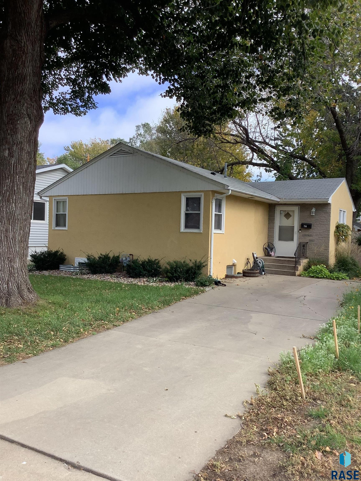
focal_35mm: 31
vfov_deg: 58.4
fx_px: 431
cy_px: 240
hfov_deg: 45.4
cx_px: 180
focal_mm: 3.3
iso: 25
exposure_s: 1/347
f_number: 2.4
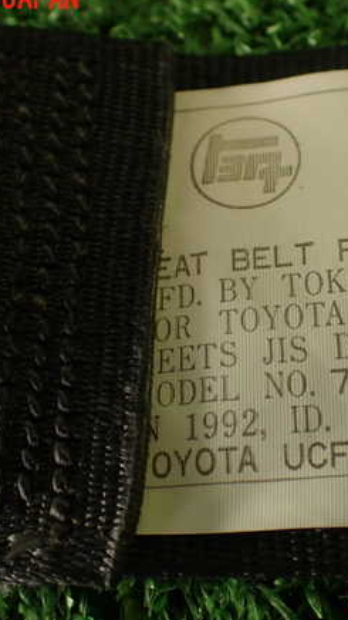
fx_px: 788
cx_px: 247
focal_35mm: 48
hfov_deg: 24.7
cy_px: 301
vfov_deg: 42.9
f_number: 2.4
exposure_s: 1/80
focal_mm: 5.79
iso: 100
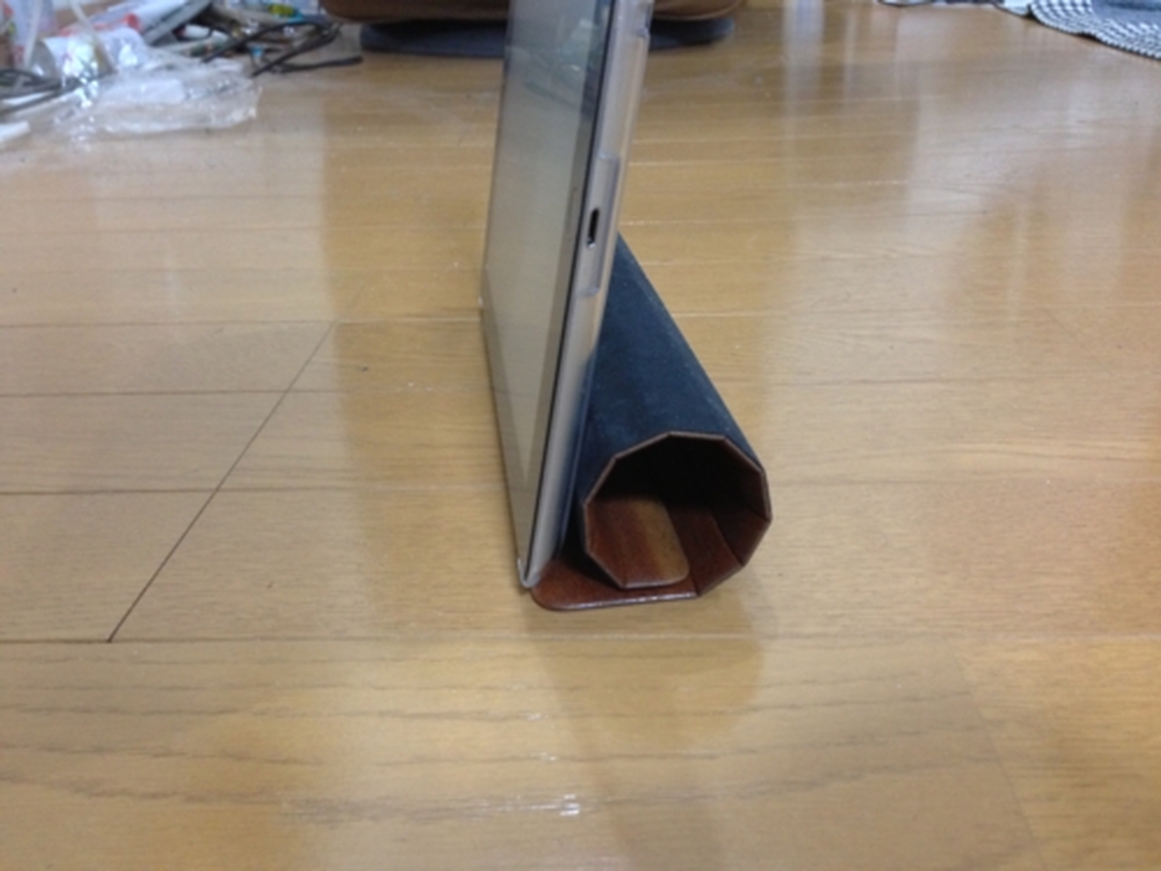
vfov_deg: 42.9
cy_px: 436
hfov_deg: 55.4
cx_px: 580
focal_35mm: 33
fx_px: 1107
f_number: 2.4
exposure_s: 1/15
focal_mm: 4.13
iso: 400
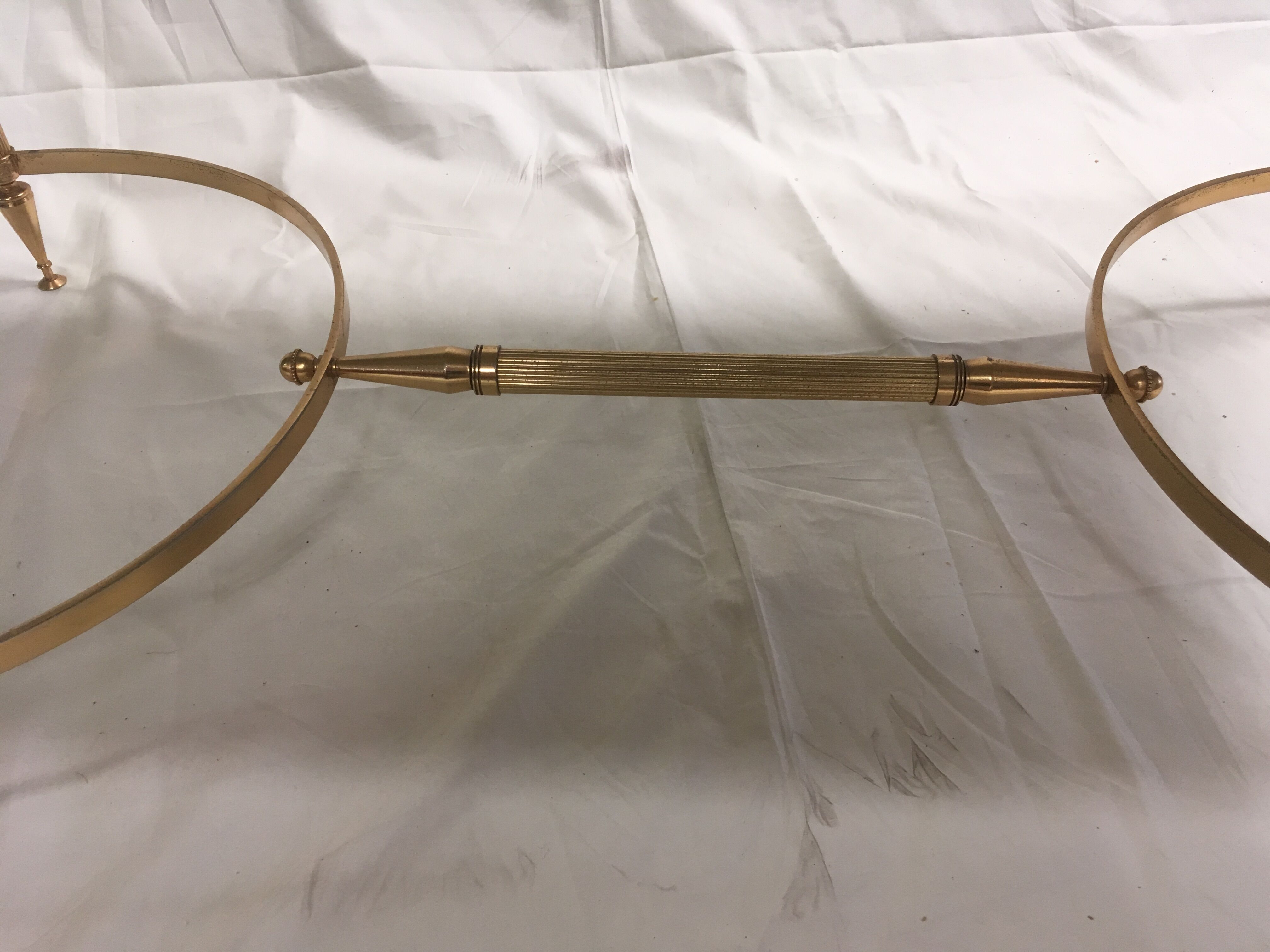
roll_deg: +0.3
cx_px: 635
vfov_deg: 48.2
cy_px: 476
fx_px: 1064
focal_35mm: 29
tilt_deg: -43.7
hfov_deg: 61.7
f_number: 2.2
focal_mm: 4.15
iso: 50
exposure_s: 1/33
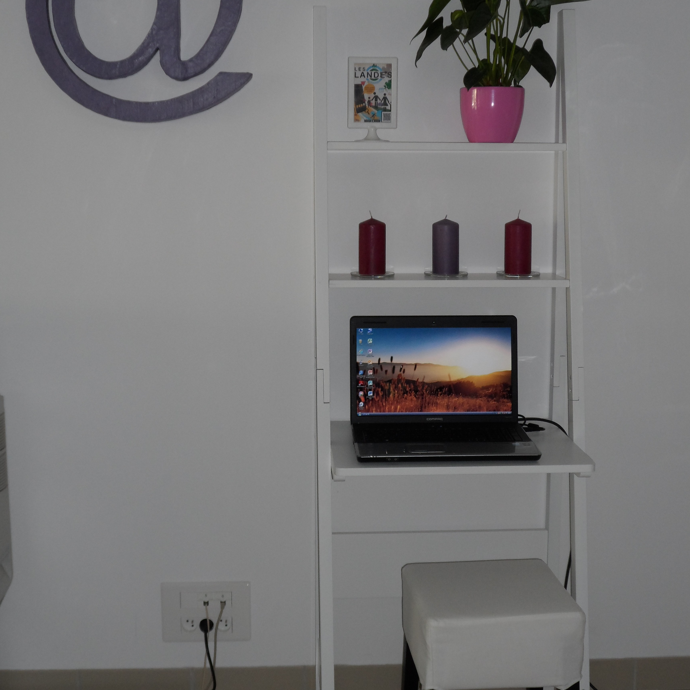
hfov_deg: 32.8
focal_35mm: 52
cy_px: 331
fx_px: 1173
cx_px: 344
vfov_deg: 32.8
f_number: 3.9
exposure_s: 1/45
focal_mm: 8
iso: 100
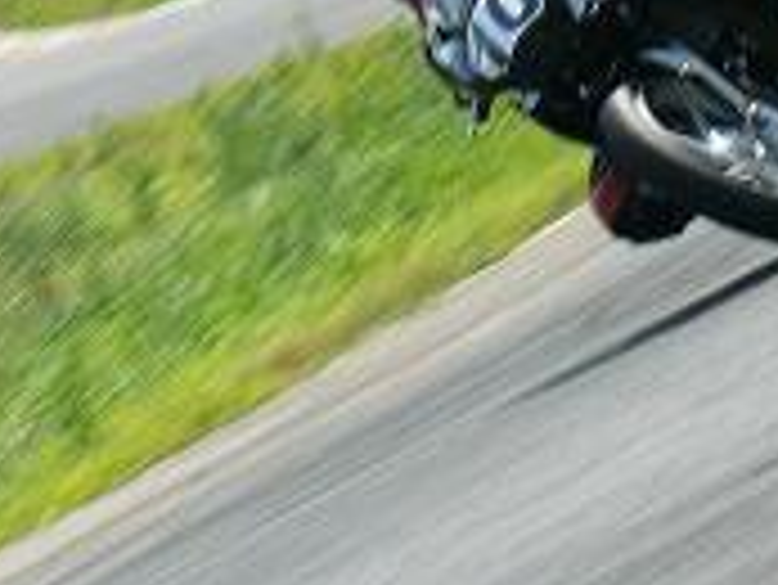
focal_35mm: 630
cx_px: 1005
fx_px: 14169
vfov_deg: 2.4
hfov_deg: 3.1
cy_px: -166
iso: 100
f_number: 5.6
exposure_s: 1/320
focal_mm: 39.5
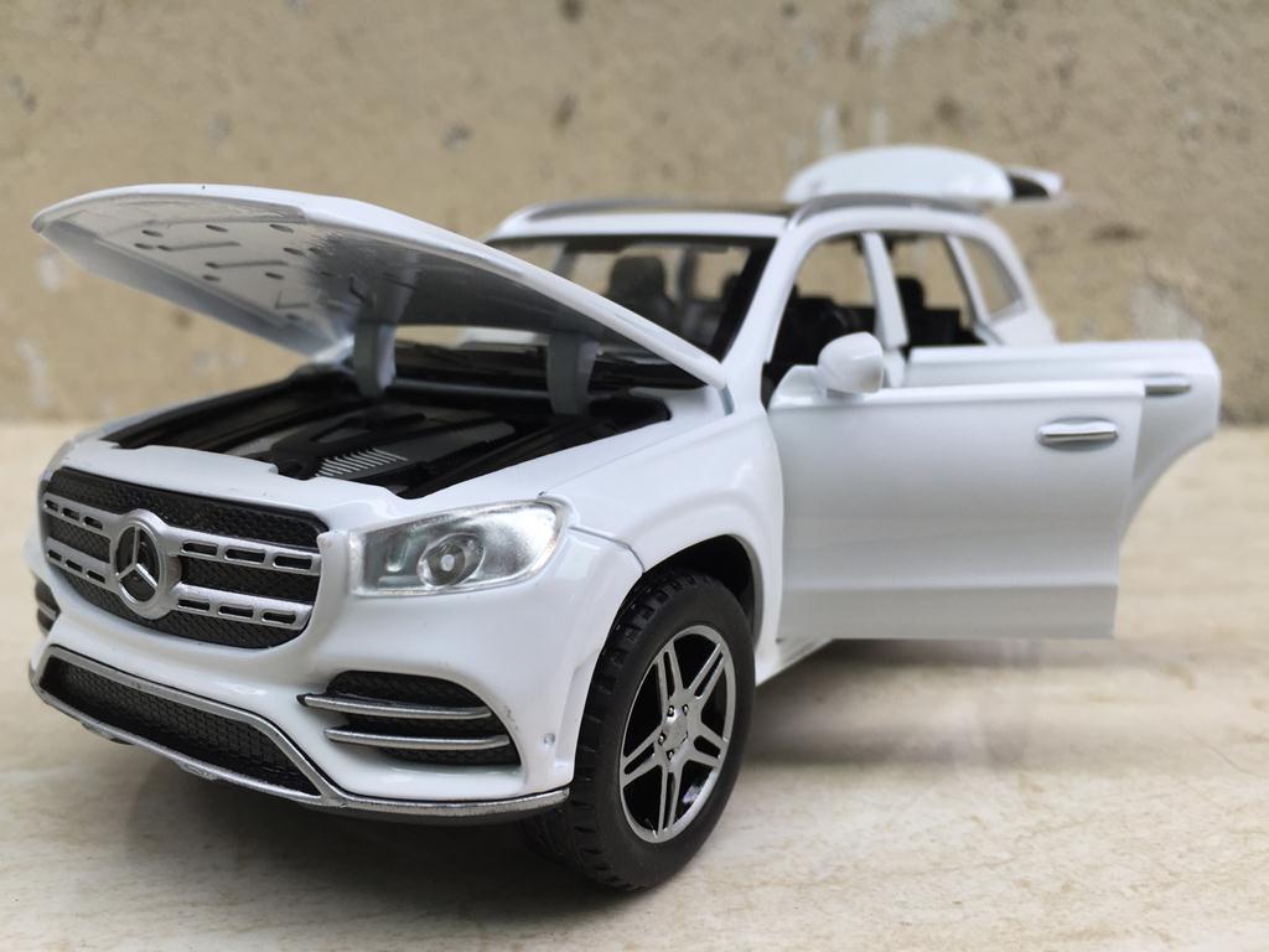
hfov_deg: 61.7
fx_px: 1063
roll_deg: -3.5
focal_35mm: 29
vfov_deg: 48.2
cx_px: 634
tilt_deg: -12.5
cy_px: 476
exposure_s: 1/299
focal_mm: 4.15
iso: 32
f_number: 2.2
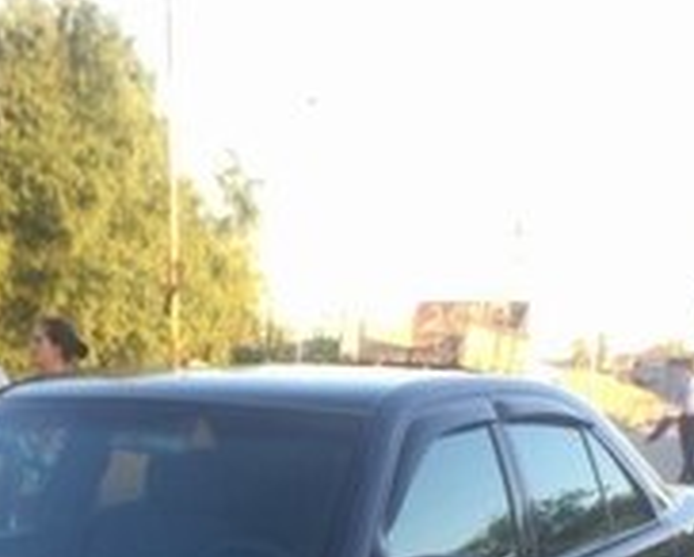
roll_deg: -3.0
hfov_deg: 24.6
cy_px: 668
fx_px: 1583
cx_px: 236
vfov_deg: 18.9
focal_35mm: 77
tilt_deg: -16.9
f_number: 2.2
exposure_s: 1/134
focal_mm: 4.15
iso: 32
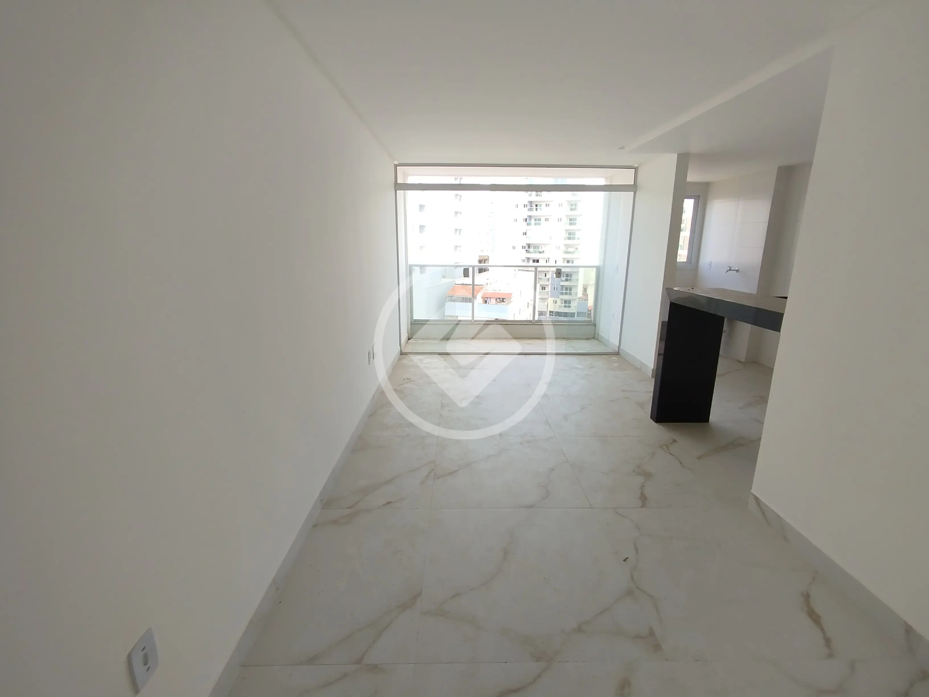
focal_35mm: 15
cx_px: 464
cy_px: 348
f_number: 2.2
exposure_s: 1/160
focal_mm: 1.65
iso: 50
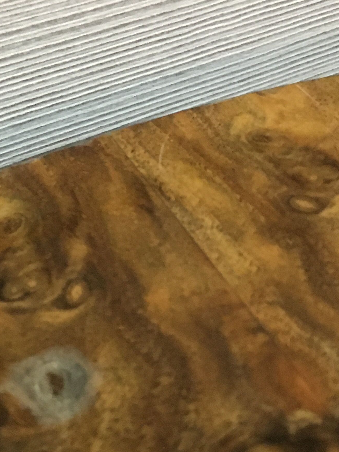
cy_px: 285
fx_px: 875
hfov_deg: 21.7
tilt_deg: -50.7
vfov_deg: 28.8
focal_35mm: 67
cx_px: 83
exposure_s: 1/17
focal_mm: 4.15
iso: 320
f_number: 2.2
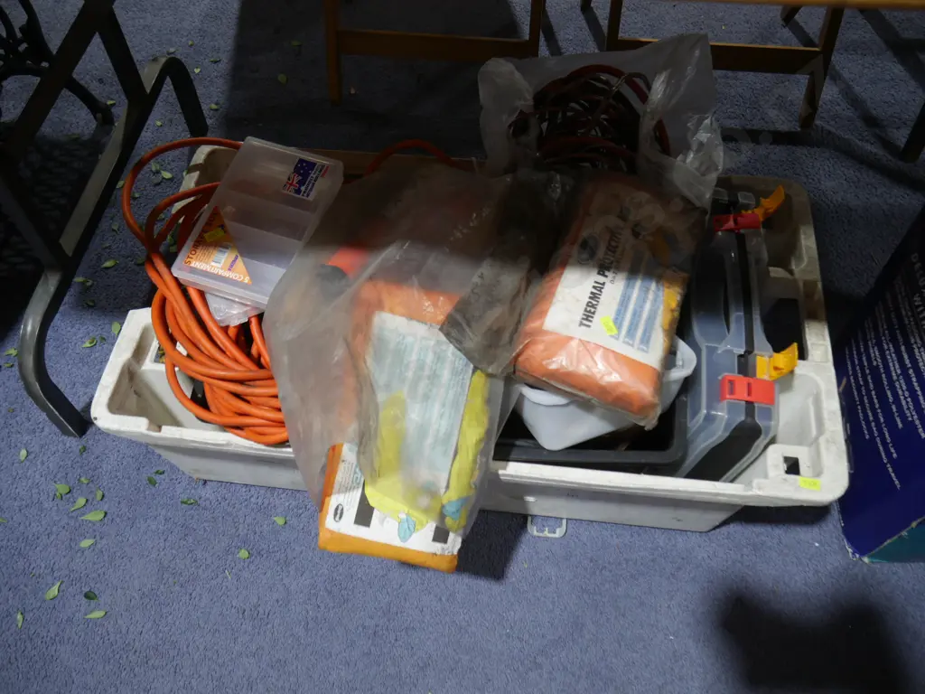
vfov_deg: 49.7
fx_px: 748
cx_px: 462
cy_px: 347
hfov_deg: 63.4
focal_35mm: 28
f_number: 3.5
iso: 320
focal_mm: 14
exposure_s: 1/60
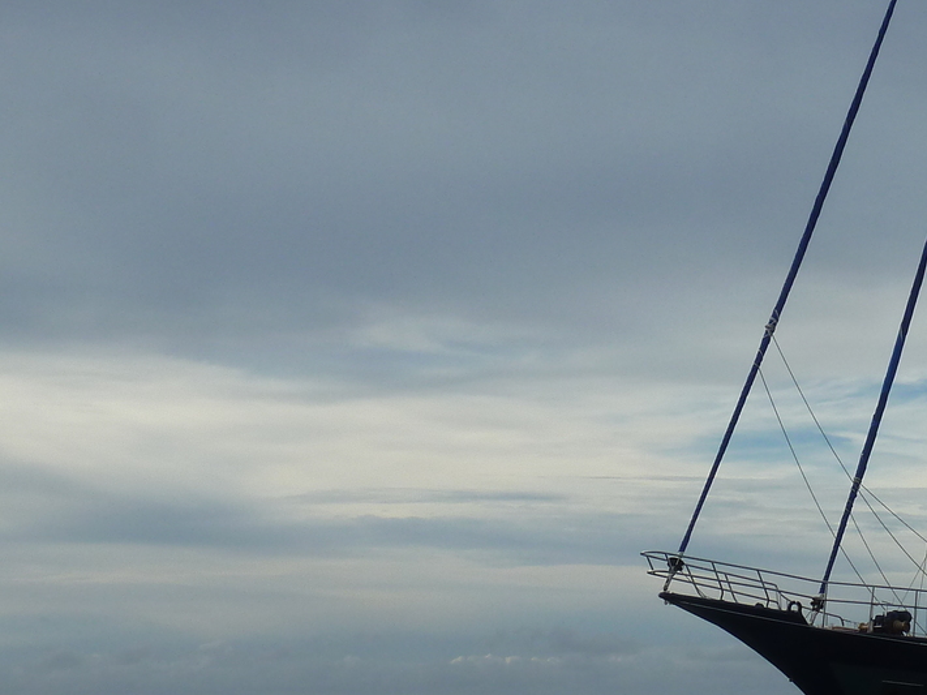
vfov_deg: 14.9
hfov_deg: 19.0
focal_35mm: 99
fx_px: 2651
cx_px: 1033
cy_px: 243
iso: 80
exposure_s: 1/400
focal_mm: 7.3
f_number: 4.5
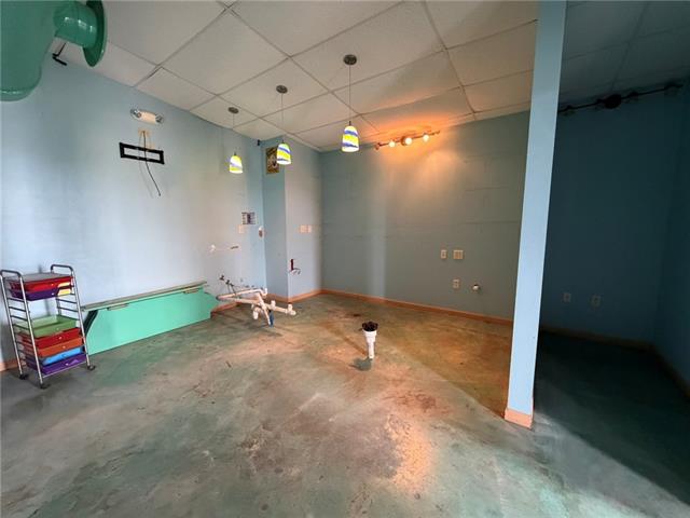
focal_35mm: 14
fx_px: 279
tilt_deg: -7.6
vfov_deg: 85.7
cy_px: 259
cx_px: 345
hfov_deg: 102.1
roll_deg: +0.9
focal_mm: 2.22
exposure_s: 1/60
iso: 640
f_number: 2.2
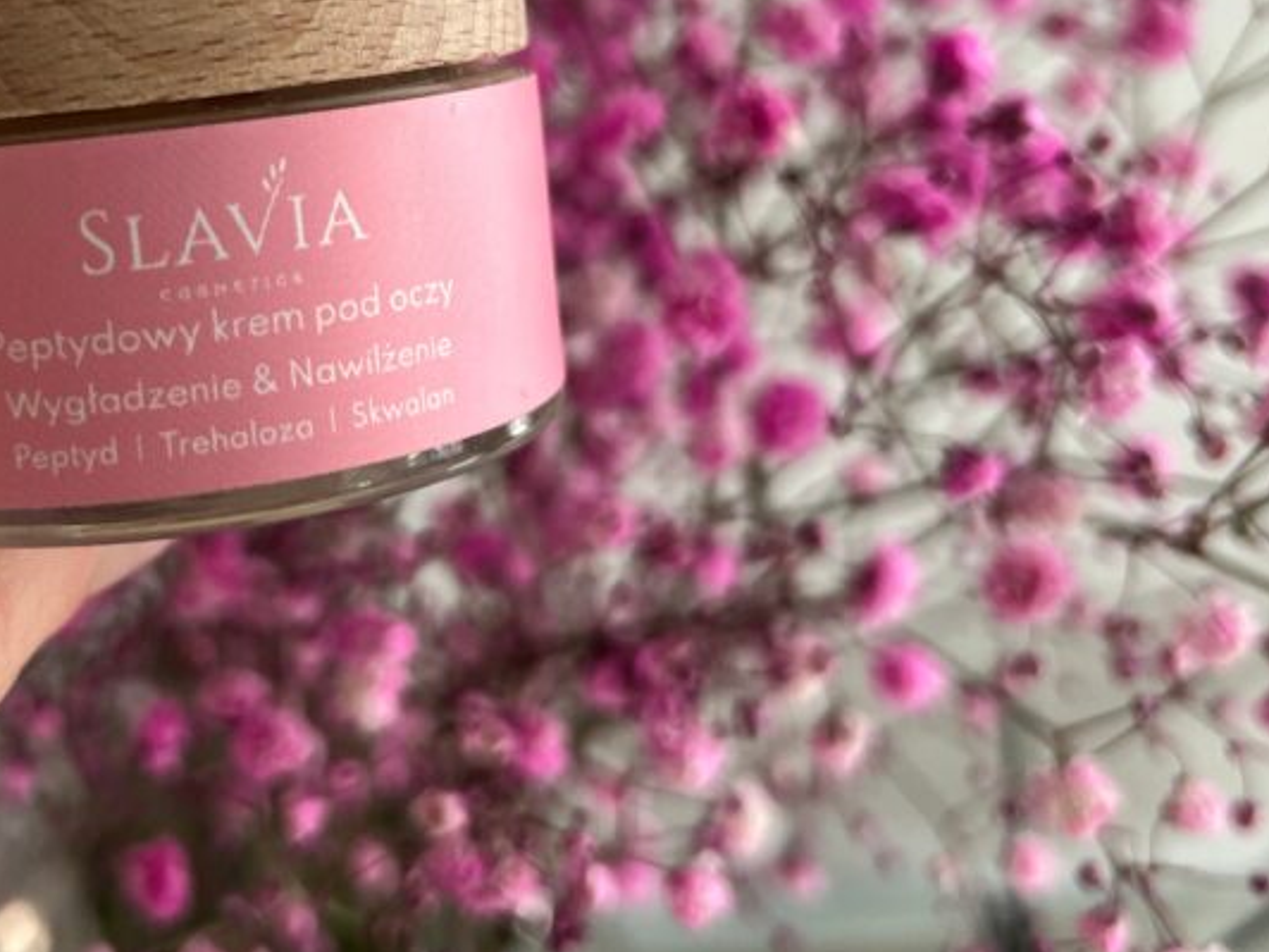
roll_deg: -2.4
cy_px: 165
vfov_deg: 28.4
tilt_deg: -39.5
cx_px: 291
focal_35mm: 50
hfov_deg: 37.1
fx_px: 1833
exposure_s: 1/64
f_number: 1.5
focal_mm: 5.7
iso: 125
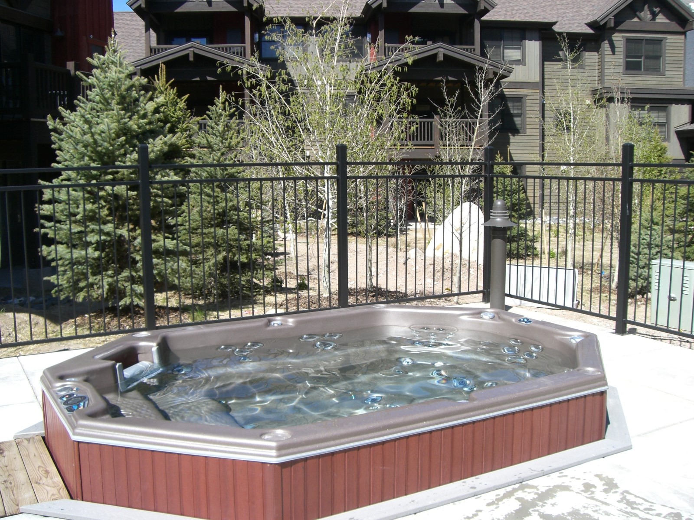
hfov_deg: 49.0
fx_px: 762
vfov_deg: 37.7
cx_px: 347
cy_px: 260
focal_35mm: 38
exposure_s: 1/320
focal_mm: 6.2
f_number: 4.3
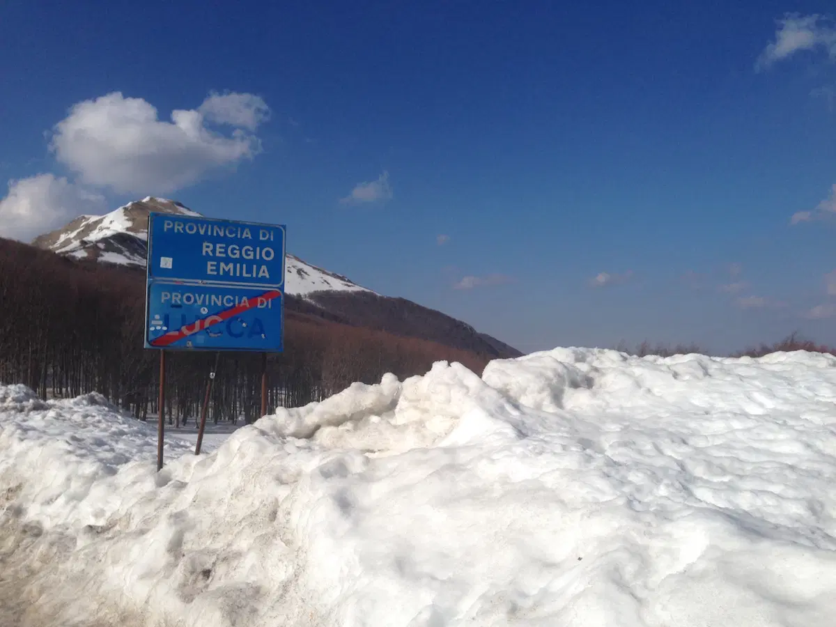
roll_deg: +0.0
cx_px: 418
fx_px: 797
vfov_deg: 42.9
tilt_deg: +3.9
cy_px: 314
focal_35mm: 33
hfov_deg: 55.4
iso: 50
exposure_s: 1/4184
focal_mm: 4.12
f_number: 2.4
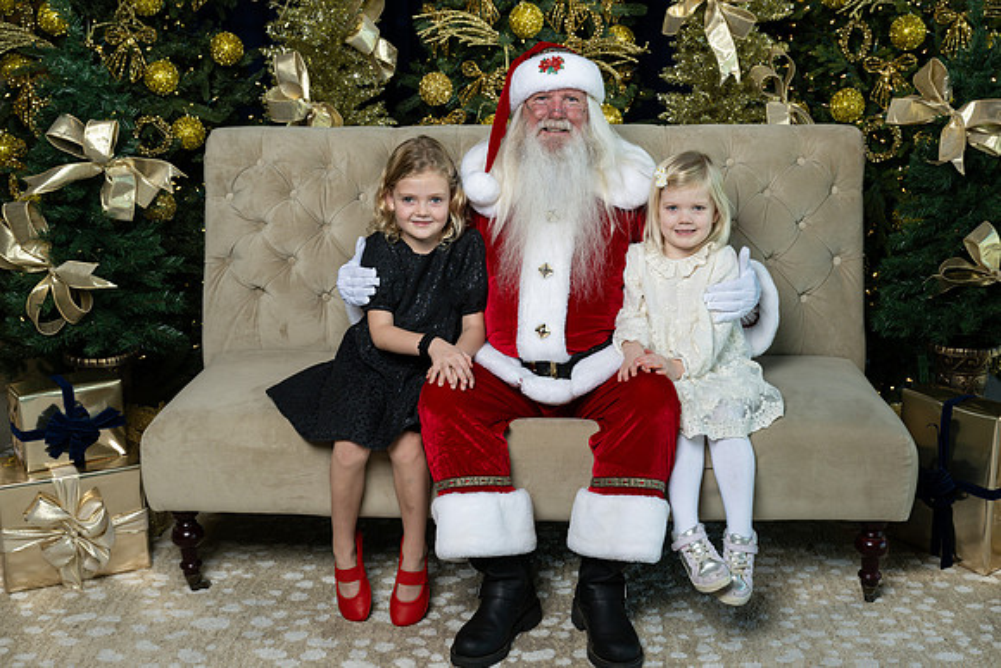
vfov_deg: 31.2
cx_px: 500
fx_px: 1196
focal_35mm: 43
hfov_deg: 45.4
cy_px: 334
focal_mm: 43
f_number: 7.1
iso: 400
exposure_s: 1/60
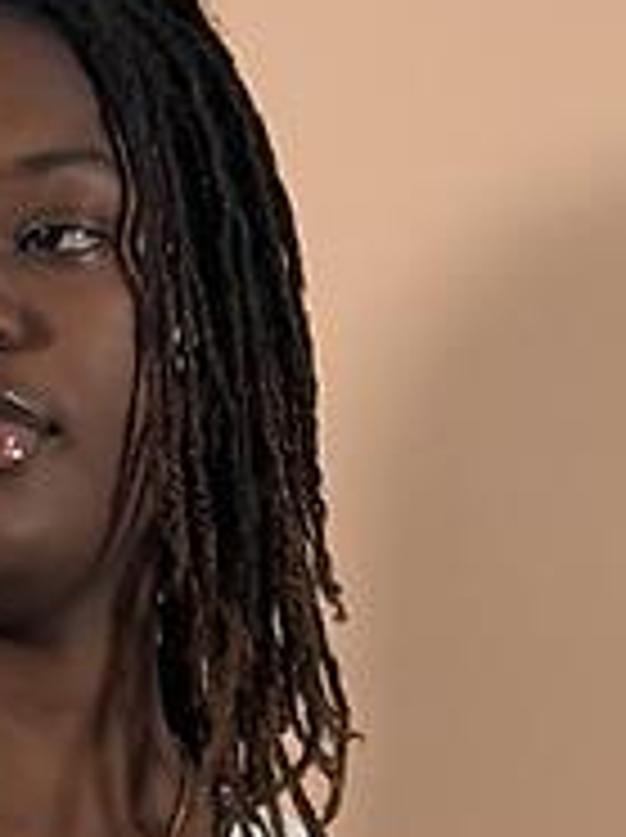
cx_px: 95
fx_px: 7492
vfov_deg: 5.9
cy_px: 2506
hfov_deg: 4.8
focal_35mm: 310
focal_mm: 6.76
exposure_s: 1/100
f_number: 1.78
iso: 50
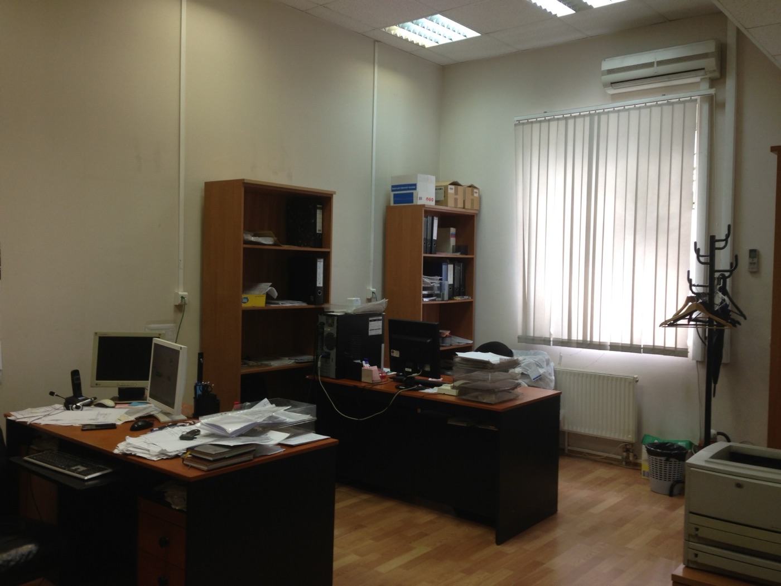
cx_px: 390
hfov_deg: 55.4
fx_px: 745
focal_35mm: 33
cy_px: 293
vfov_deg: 42.9
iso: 50
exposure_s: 1/20
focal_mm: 4.13
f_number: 2.4
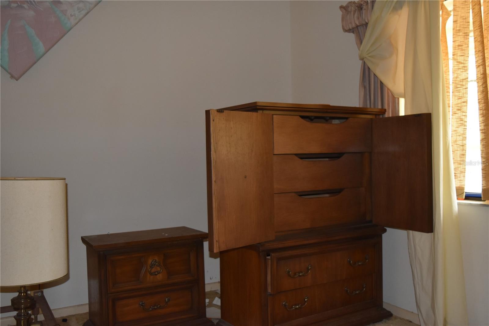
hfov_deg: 53.1
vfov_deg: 36.9
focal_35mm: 36
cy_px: 163
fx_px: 489
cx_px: 244
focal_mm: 24
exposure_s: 1/60
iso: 1250
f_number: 4
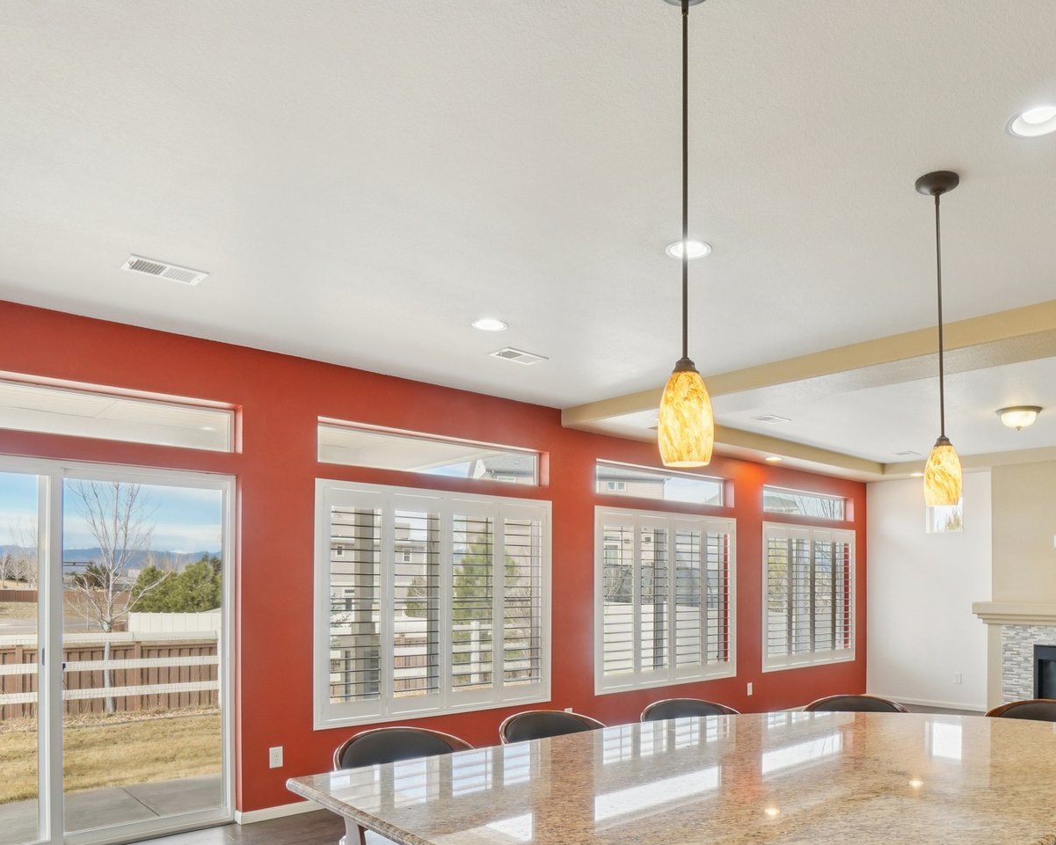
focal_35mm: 24
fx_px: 750
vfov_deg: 57.0
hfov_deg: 69.2
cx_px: 660
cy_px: 589
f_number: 8
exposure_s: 1/50
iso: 400
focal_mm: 10
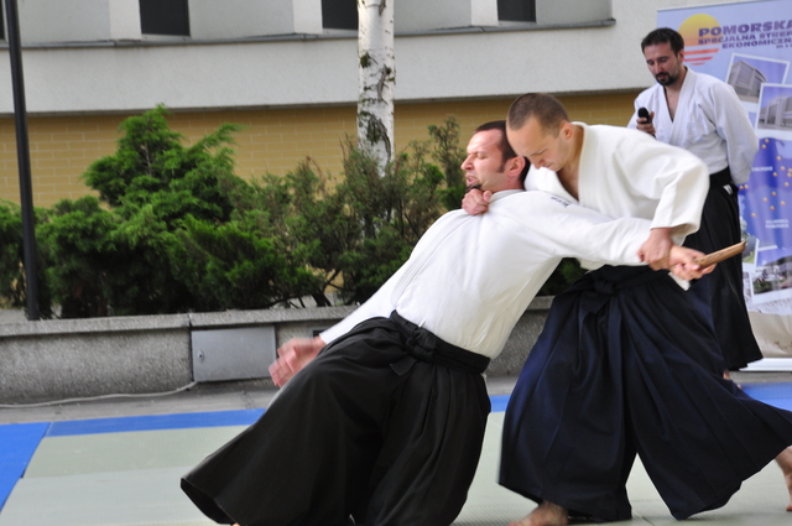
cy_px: 263
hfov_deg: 15.2
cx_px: 396
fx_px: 2966
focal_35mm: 135
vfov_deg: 10.1
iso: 400
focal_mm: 90
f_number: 13
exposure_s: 1/100
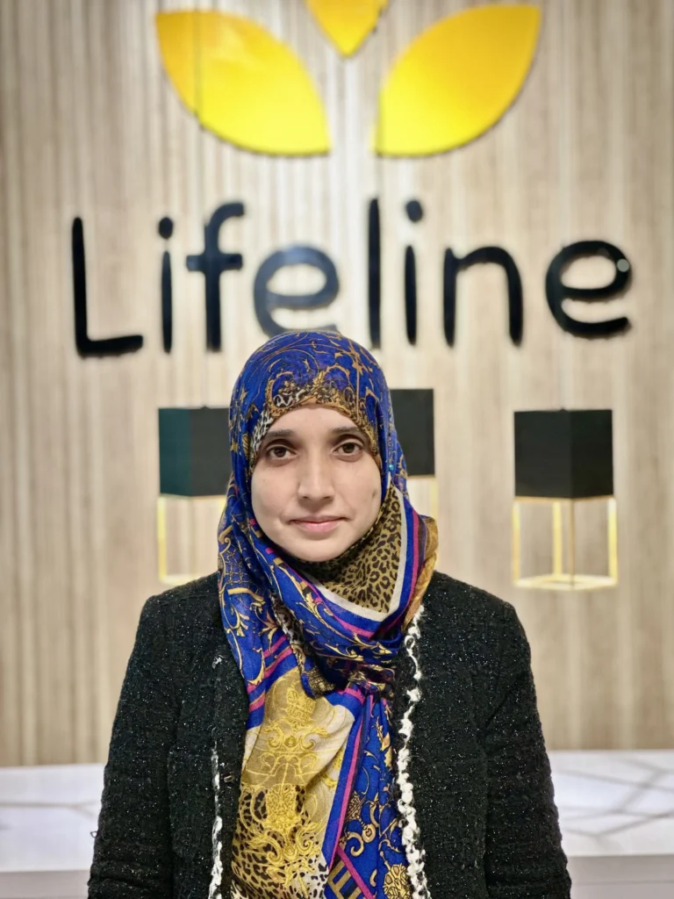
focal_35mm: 77
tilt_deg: -2.0
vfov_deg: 25.3
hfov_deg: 19.1
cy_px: 450
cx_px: 337
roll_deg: +0.5
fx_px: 1999
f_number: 2.8
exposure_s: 1/33
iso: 200
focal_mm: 9
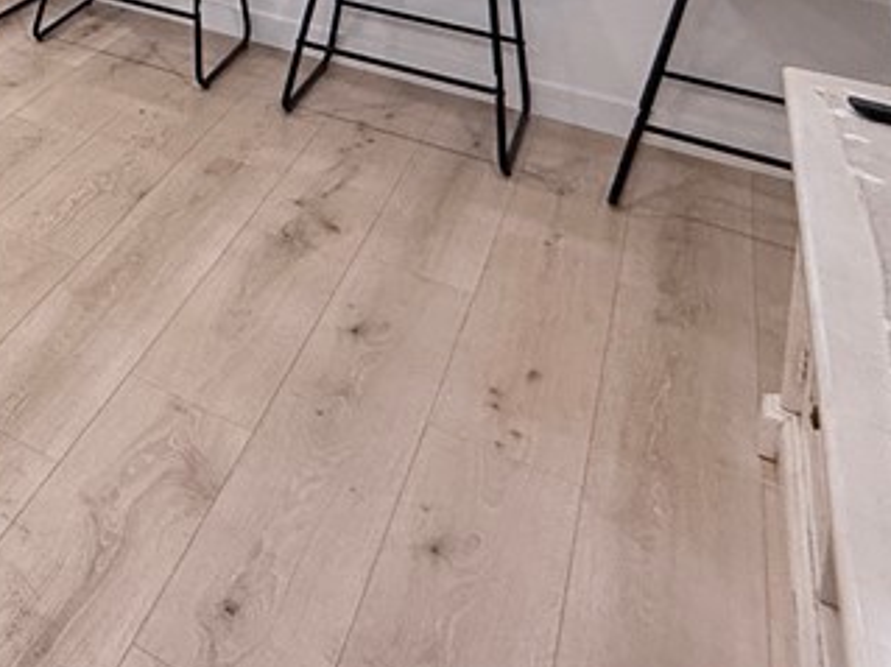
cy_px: -318
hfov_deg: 28.1
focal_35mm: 45
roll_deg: -0.5
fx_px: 1158
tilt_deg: -4.4
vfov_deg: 25.0
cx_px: -441
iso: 200
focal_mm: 2.22
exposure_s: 1/120
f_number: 2.2
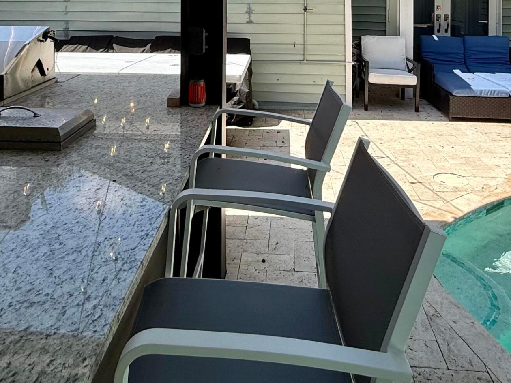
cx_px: 245
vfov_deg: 38.6
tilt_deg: -0.9
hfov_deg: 56.8
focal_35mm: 32
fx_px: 472
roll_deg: +0.0
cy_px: -9
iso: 64
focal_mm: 2.22
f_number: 2.2
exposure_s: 1/1189
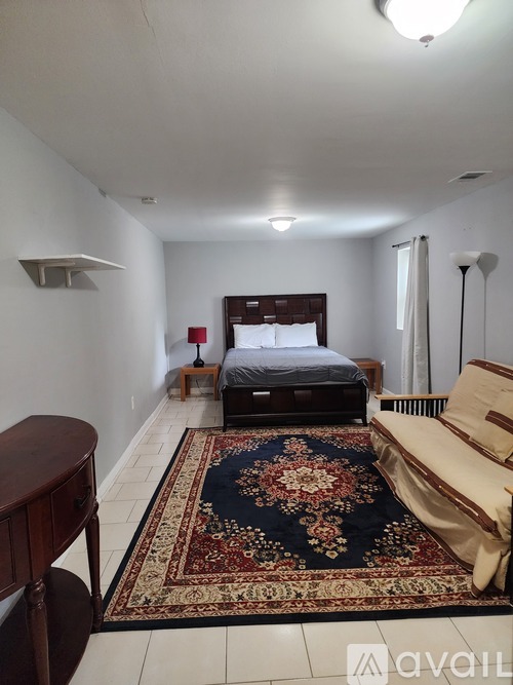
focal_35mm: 23
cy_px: 342
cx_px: 256
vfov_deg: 73.9
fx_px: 455
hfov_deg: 58.9
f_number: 1.8
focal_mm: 6.4
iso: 800
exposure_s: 1/120
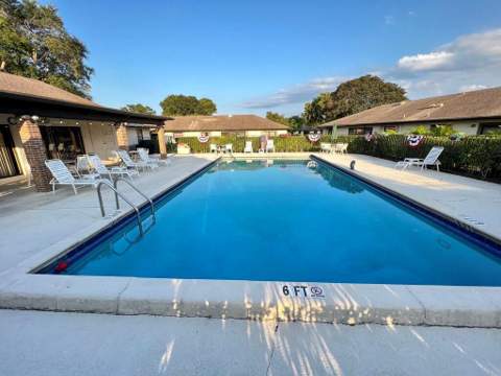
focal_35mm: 13
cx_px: 250
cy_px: 188
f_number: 1.8
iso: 32
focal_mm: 1.57
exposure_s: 1/202
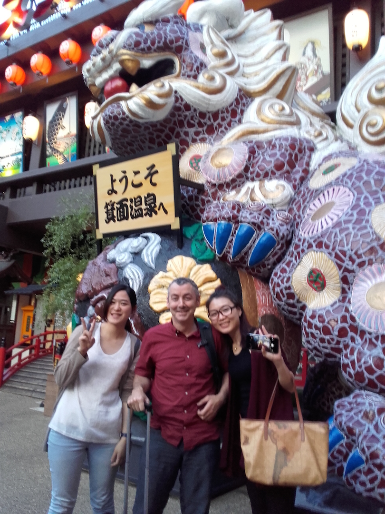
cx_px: 192
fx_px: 460
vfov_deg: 58.4
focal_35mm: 31
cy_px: 257
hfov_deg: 45.4
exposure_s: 1/17
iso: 120
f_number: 2.2
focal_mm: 3.31
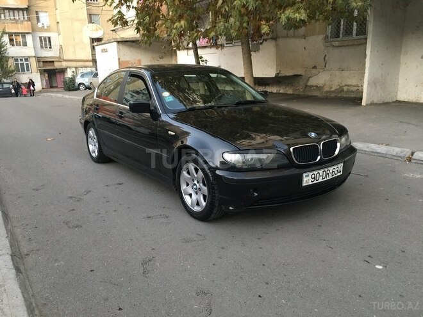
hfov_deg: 61.7
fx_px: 354
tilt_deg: -14.9
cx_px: 212
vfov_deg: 48.2
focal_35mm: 29
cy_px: 158
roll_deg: +2.2
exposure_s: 1/33
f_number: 2.2
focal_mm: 4.15
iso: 160
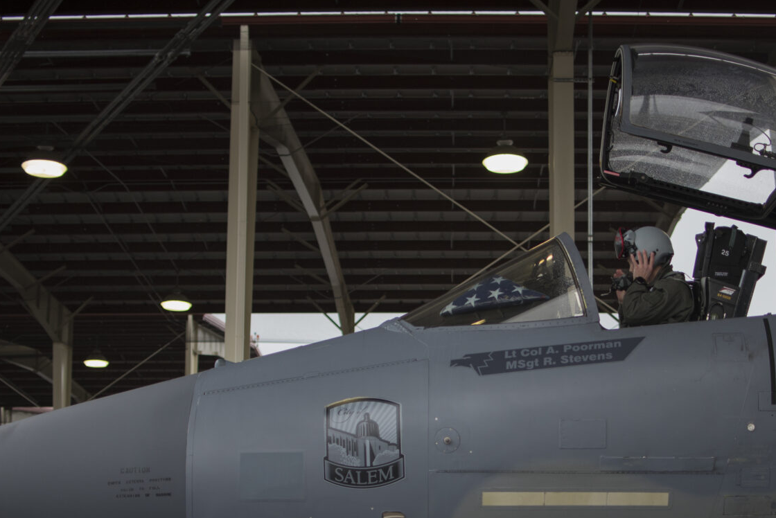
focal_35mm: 64
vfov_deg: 20.9
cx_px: 457
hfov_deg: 31.3
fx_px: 1380
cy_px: 441
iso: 250
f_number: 1.8
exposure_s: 1/1000
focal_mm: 35
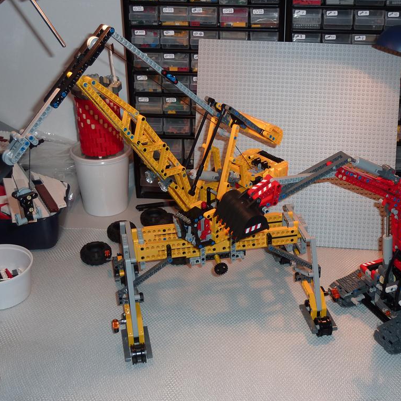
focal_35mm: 50
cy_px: 201
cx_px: 242
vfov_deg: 34.0
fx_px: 655
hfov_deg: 33.9
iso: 100
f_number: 3.7
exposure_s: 1/30
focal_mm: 6.9
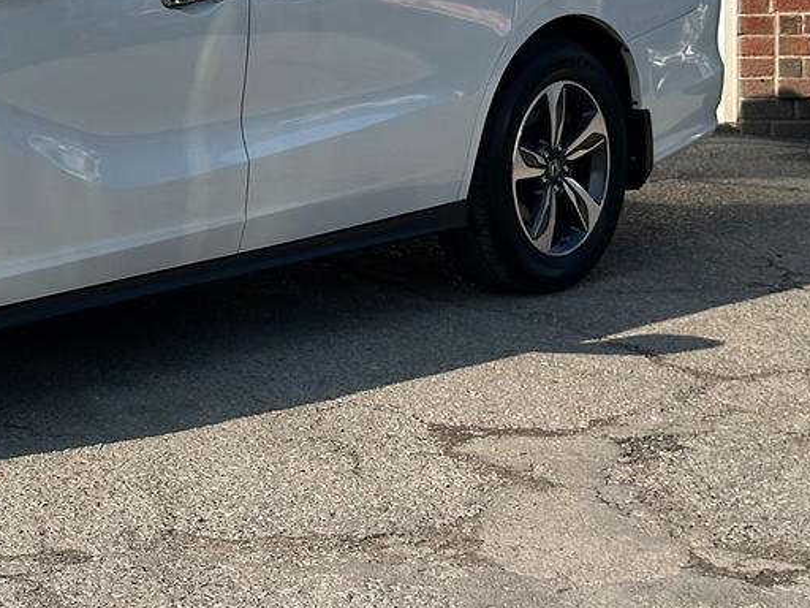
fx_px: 2808
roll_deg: +1.0
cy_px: -46
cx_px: -68
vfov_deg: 12.2
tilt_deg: -2.5
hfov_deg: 16.0
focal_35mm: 120
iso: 64
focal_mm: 6.86
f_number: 1.78
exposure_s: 1/5000
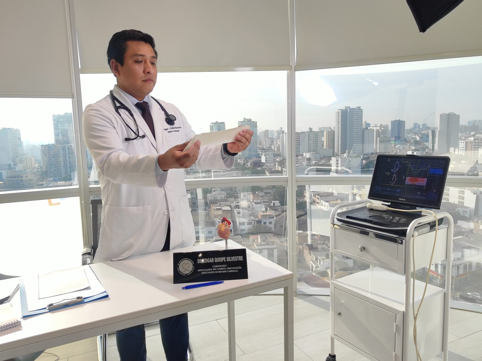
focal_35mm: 23
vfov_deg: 58.9
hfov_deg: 73.9
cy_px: 180
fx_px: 320
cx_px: 241
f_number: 1.88
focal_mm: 5.59
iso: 117
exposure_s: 1/120
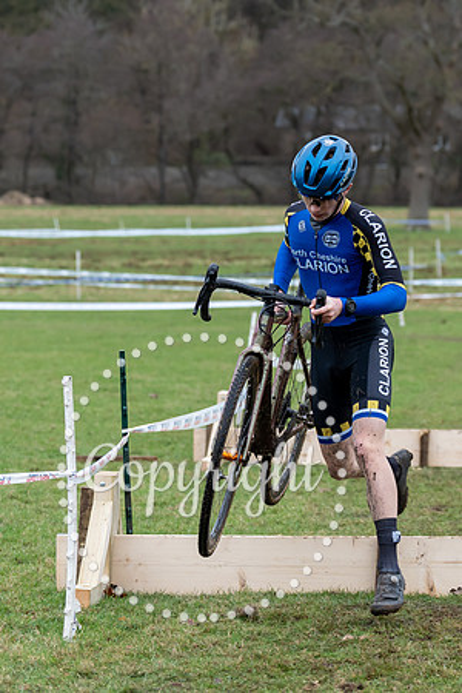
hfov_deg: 9.5
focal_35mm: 144
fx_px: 2775
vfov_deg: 14.2
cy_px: 234
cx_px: 328
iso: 1000
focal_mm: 72
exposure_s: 1/1000
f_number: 3.2
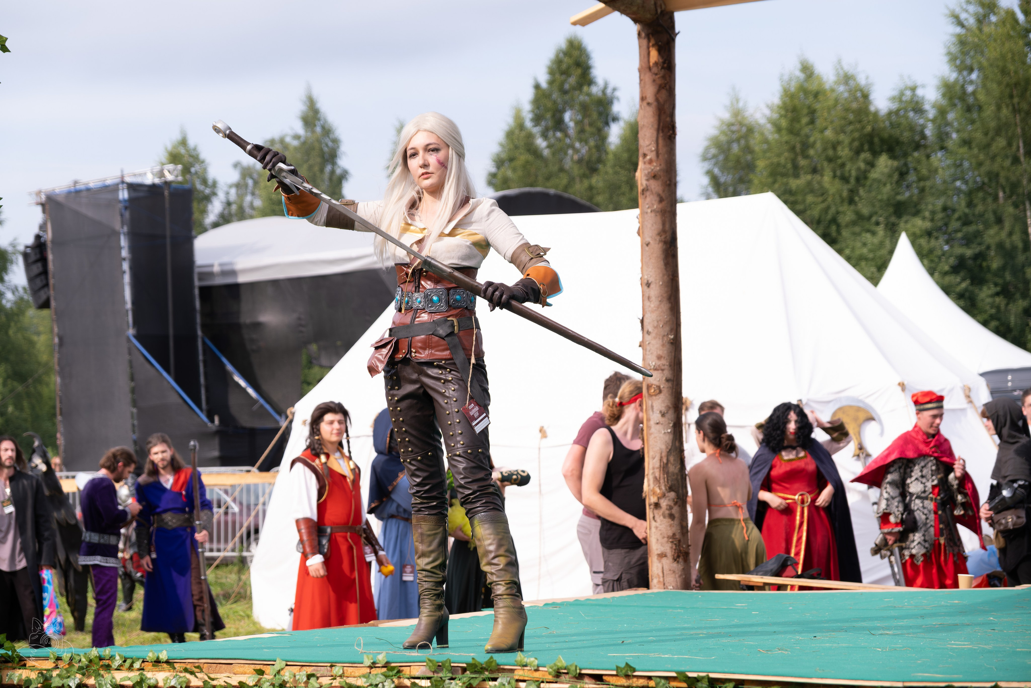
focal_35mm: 83
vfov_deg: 16.5
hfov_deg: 24.5
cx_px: 516
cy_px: 344
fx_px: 2377
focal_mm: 55
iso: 200
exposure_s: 1/1250
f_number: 3.6
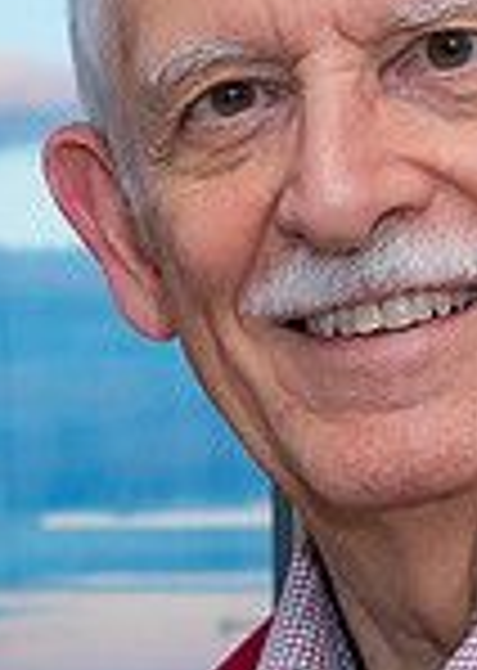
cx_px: -602
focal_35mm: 234
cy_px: 609
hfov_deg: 5.9
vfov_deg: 8.6
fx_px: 4450
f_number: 5.6
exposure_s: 1/60
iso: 640
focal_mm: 26
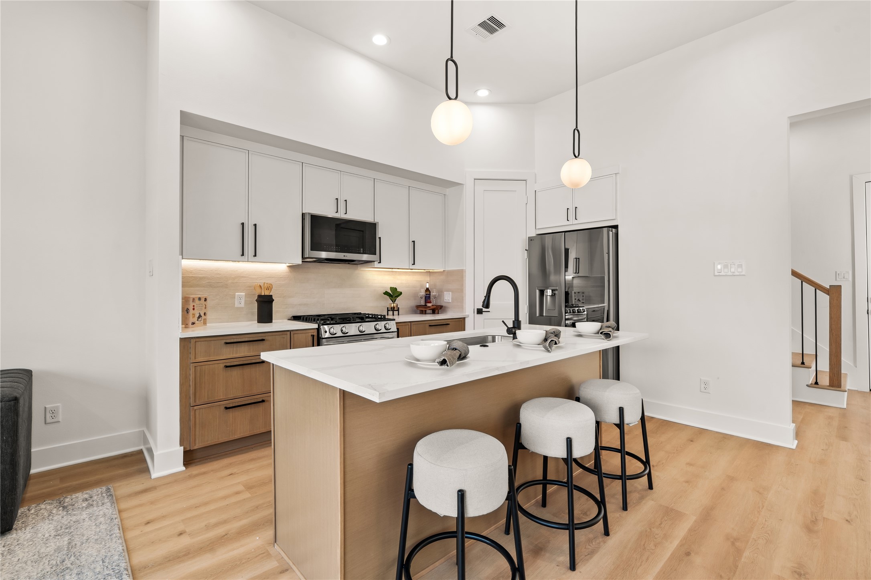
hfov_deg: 96.7
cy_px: 290
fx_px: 387
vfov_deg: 73.7
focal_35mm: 16
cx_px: 436
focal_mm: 16
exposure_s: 1/2
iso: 200
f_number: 9
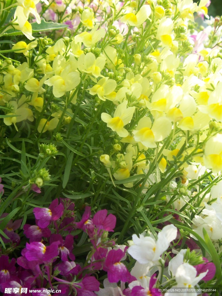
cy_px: 148
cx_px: 111
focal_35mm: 39
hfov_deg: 36.8
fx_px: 333
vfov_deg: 47.9
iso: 64
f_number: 3.9
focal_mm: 6.4
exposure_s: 1/125
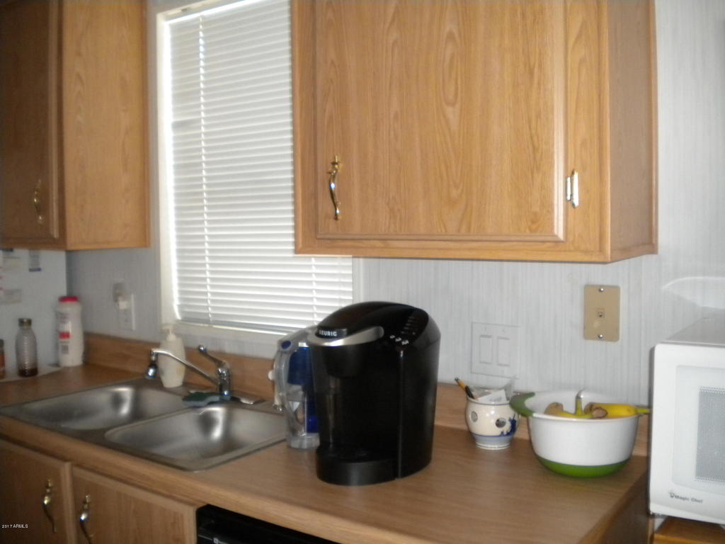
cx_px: 362
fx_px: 733
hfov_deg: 52.6
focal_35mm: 35
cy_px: 272
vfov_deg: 40.7
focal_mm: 6.3
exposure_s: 1/27.5
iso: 400
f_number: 3.1
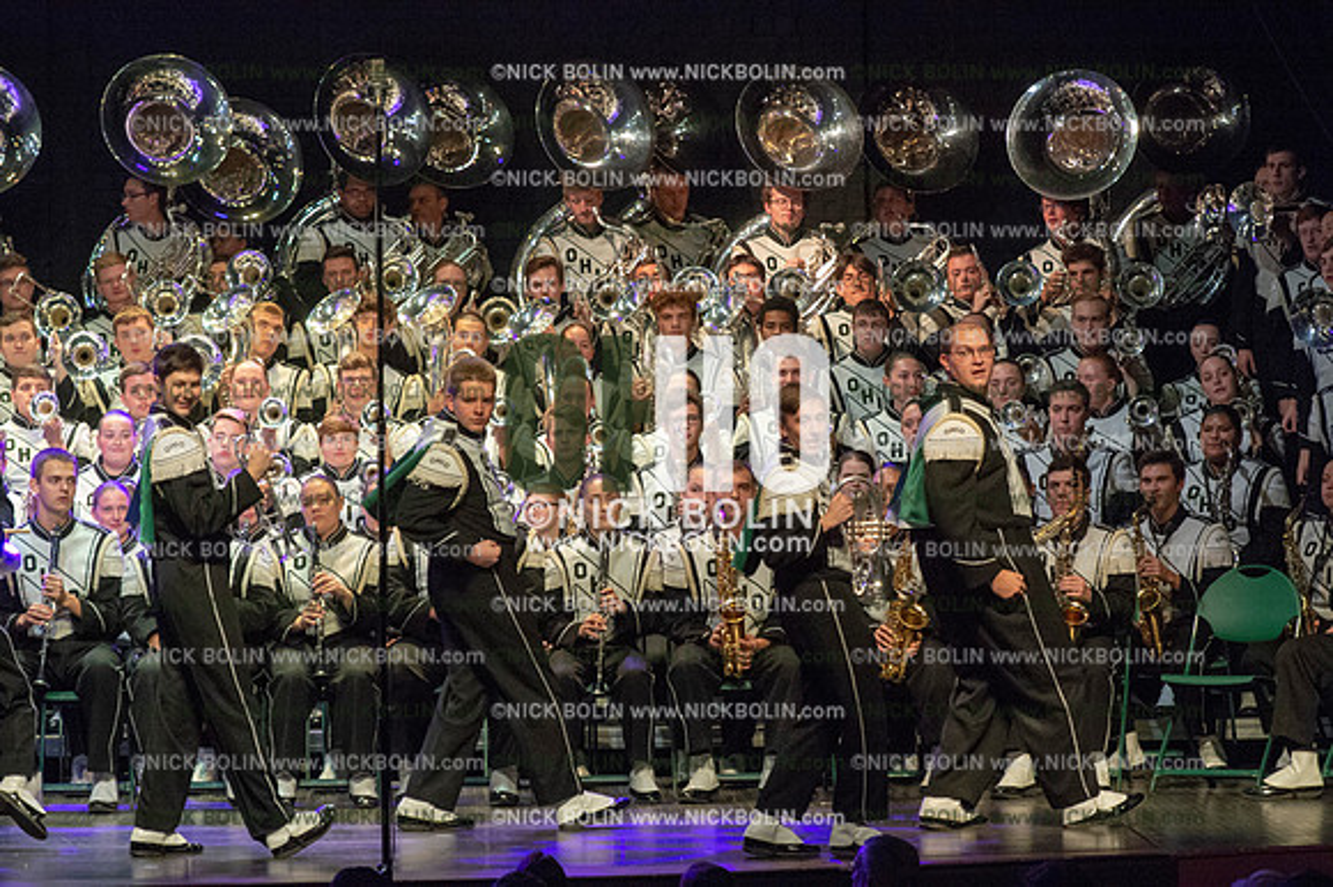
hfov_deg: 10.3
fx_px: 7401
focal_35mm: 200
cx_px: 666
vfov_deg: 6.9
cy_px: 444
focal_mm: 200
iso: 8000
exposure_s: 1/400
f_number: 5.6
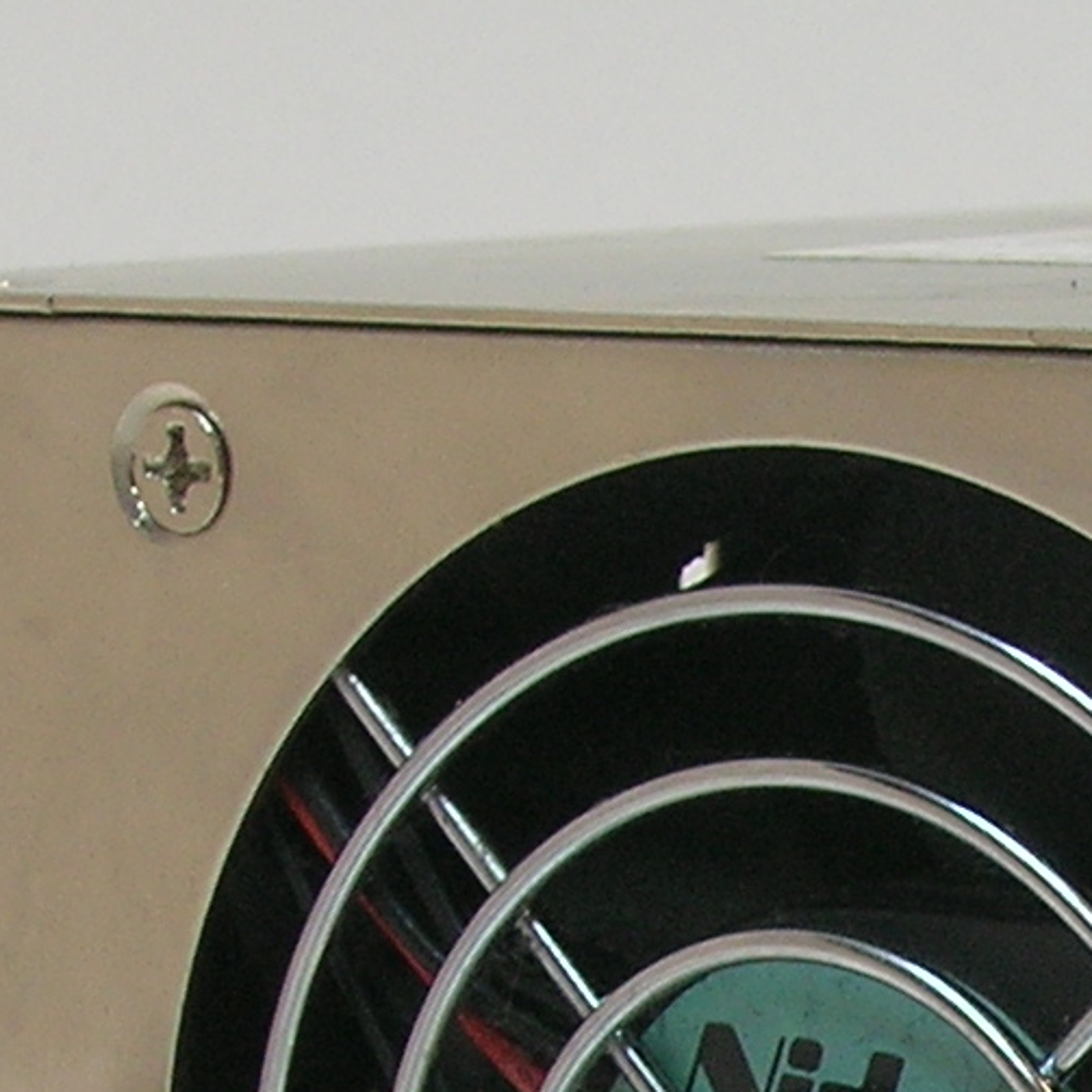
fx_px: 7174
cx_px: 1748
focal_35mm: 201
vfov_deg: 8.5
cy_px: 1570
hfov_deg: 8.5
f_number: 3.3
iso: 69
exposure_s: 1/4
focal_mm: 8.4
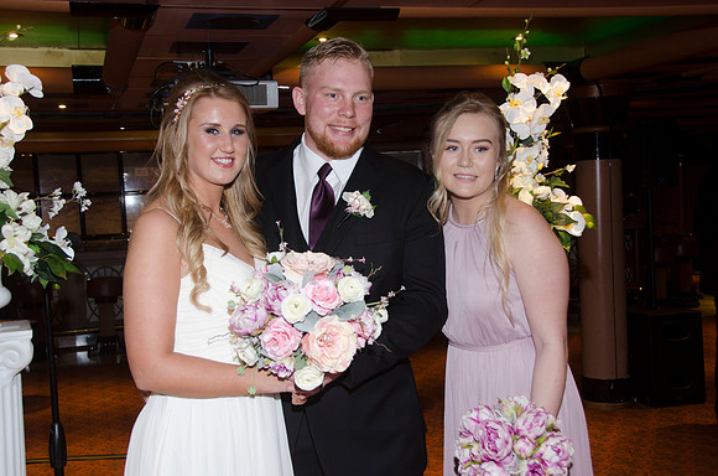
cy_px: 238
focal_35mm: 48
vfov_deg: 27.9
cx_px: 359
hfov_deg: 41.2
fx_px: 955
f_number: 5.6
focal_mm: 32
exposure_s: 1/60
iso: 400
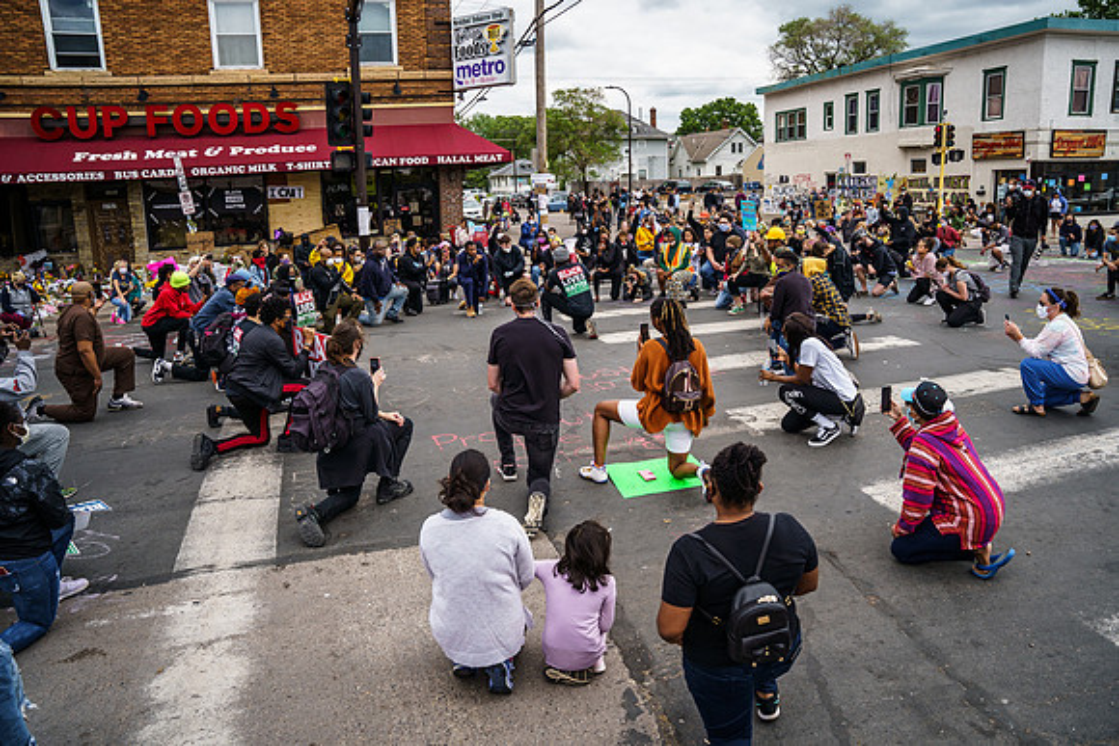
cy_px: 360
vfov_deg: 51.7
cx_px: 578
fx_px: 771
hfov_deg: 71.9
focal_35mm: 25
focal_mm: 24
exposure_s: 1/1250
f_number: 4
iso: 200
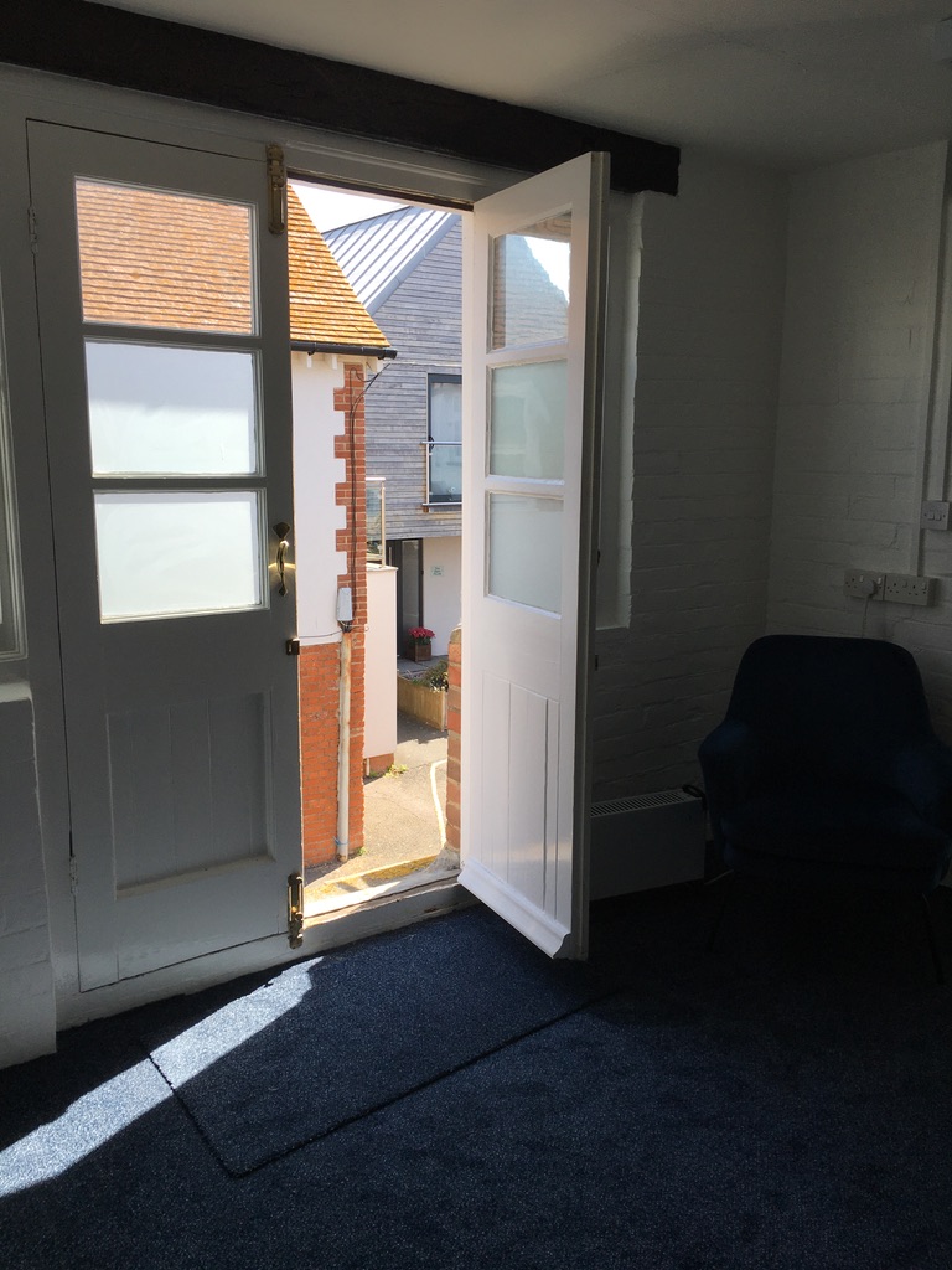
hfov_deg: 48.2
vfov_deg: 61.7
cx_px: 476
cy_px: 635
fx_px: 1063
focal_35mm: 29
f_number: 2.2
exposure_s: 1/359
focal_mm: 4.15
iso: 25
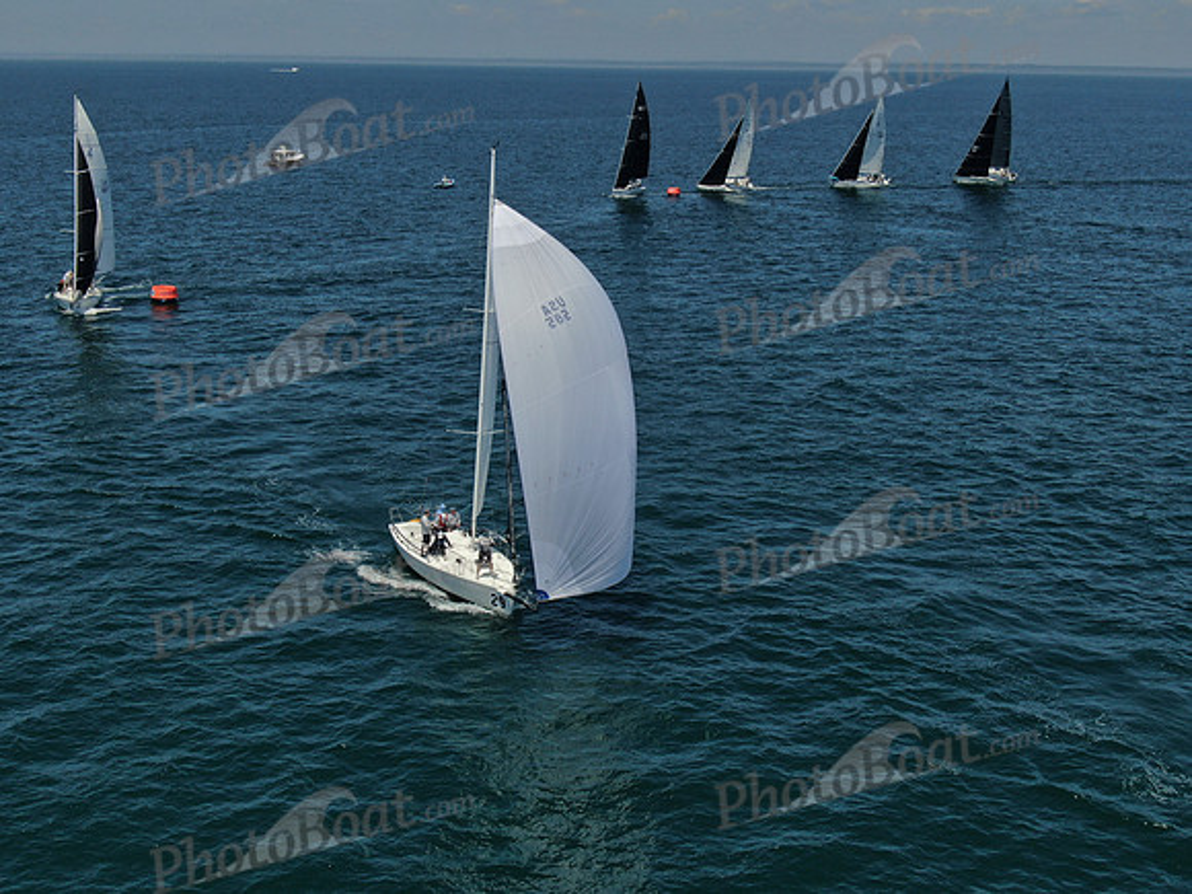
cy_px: 447
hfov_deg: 39.7
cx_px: 596
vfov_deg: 30.3
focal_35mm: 48
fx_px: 1653
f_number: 3.8
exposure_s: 1/1600
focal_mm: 8.6
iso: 100
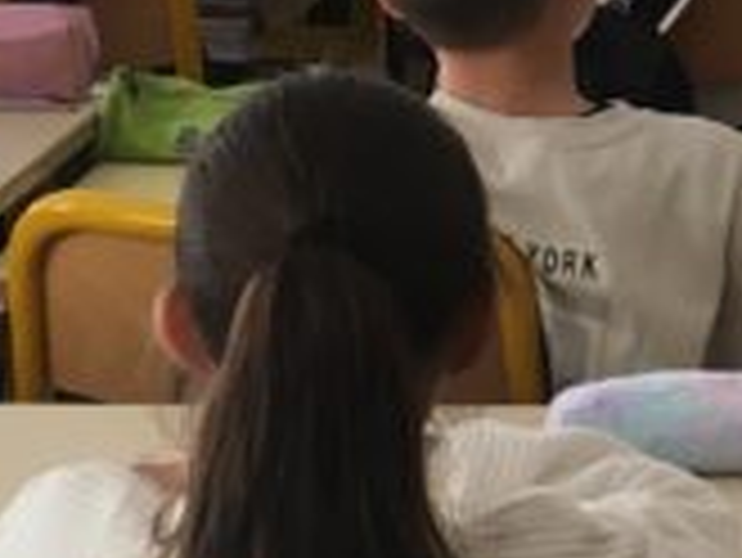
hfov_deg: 10.4
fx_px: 3861
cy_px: -243
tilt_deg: -7.3
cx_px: 1291
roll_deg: -1.7
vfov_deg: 8.1
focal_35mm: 180
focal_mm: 4.15
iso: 25
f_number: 2.2
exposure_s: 1/33
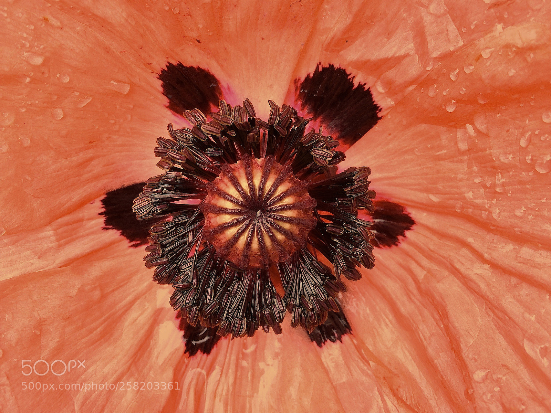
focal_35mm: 29
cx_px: 276
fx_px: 462
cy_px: 206
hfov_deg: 61.7
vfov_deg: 48.2
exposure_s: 1/100
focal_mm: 4.15
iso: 64
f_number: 2.2
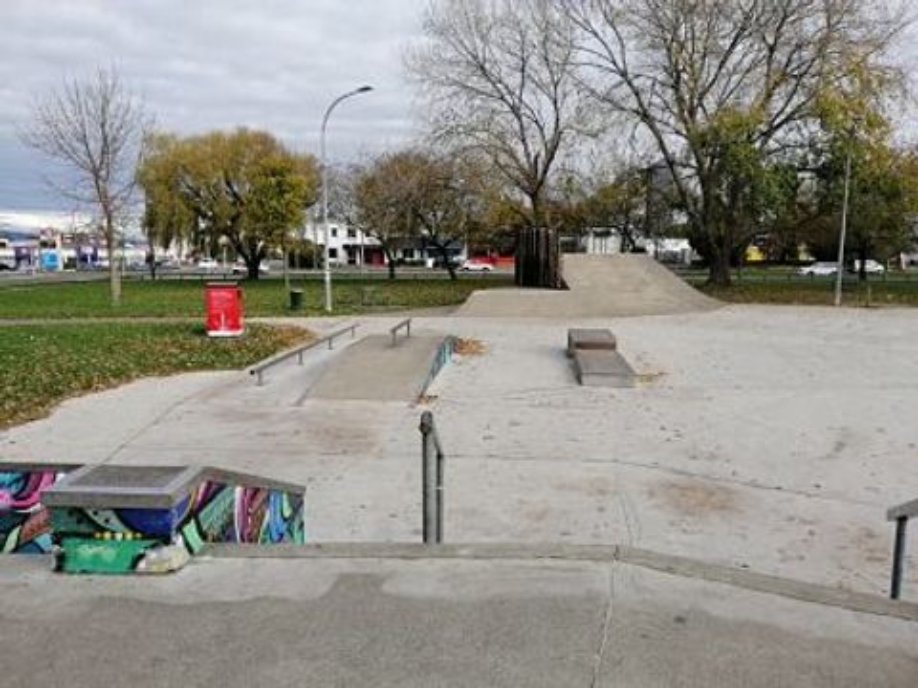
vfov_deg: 53.1
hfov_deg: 67.3
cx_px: 459
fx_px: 690
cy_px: 344
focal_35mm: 26
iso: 50
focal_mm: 3.81
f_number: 2.2
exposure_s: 1/671
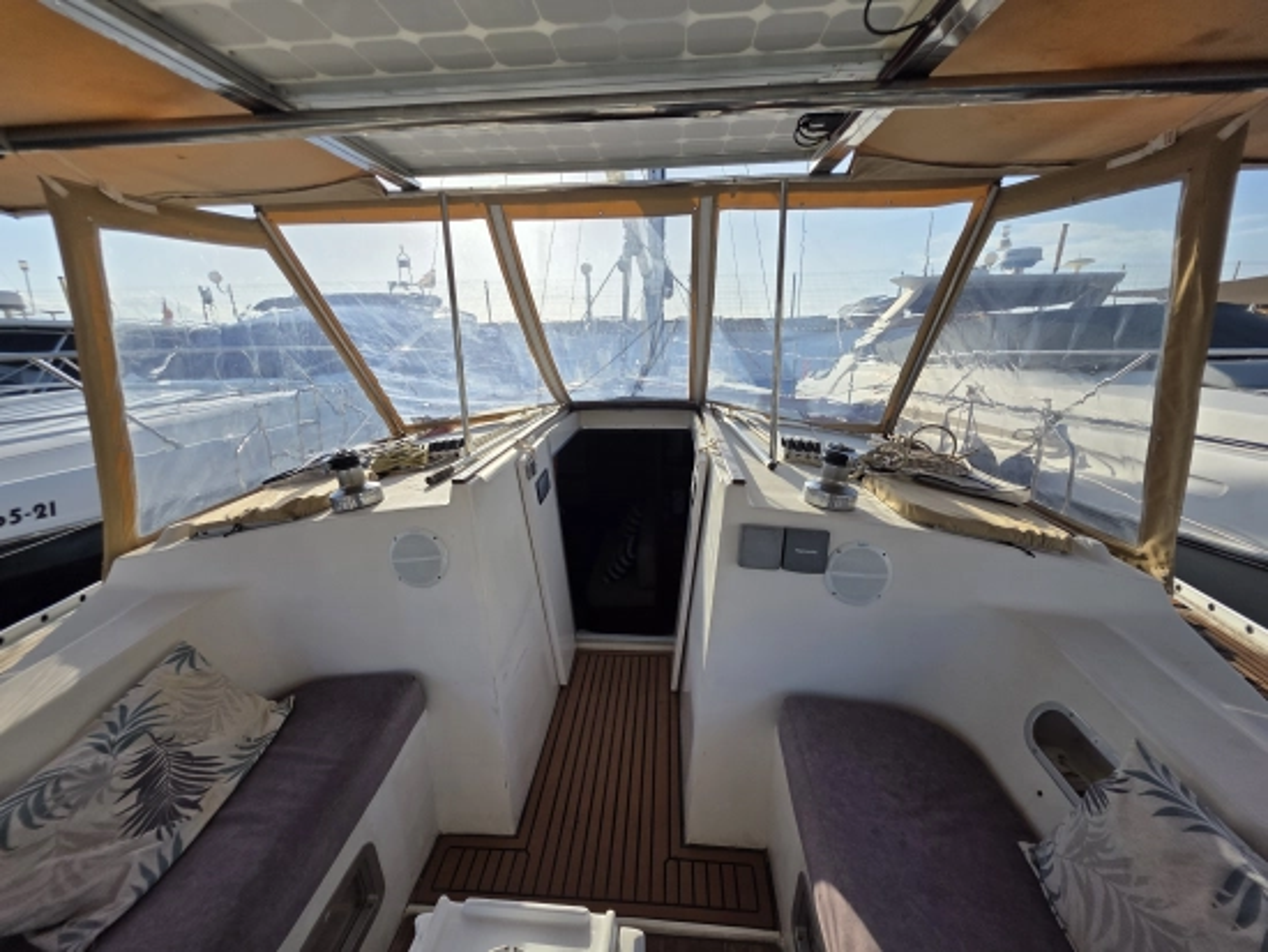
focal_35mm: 13
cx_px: 634
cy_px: 476
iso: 40
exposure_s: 1/2490
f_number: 1.9
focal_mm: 2.2
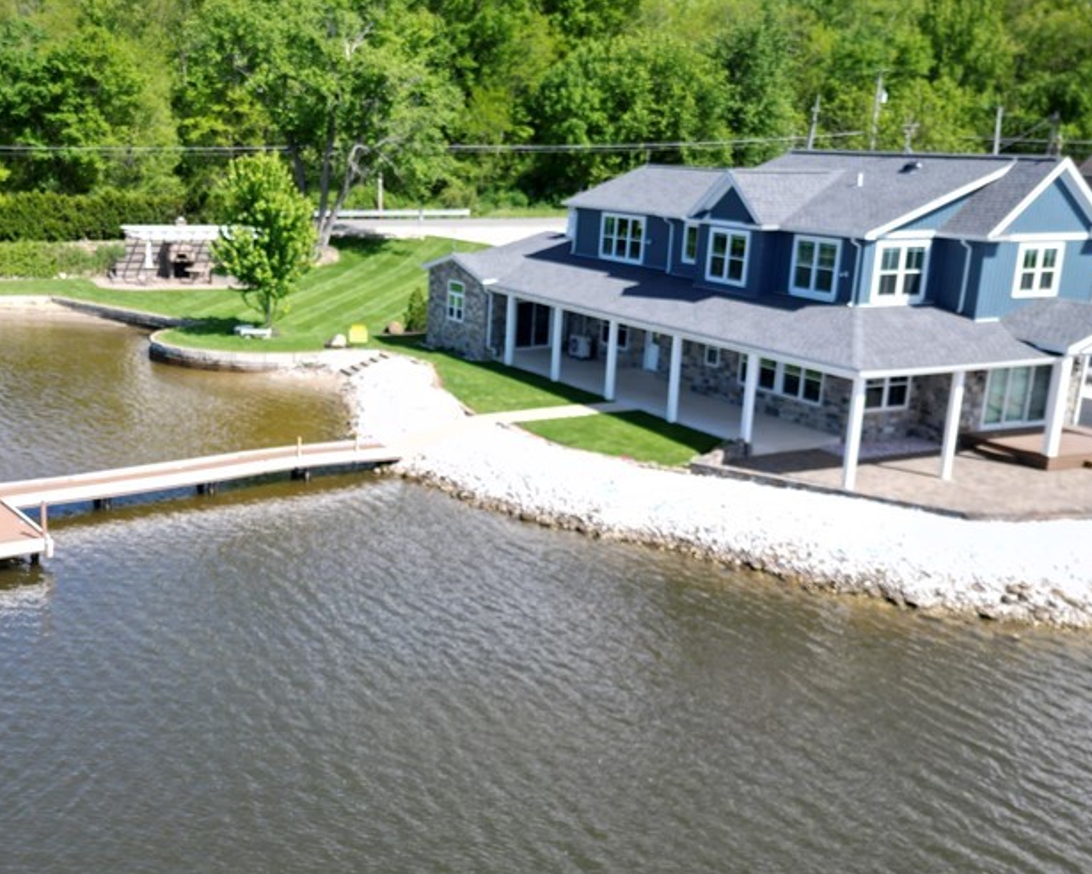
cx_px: 352
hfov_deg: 46.0
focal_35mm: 39
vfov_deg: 38.2
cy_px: 476
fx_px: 1260
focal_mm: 6.72
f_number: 1.7
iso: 100
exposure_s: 1/1600
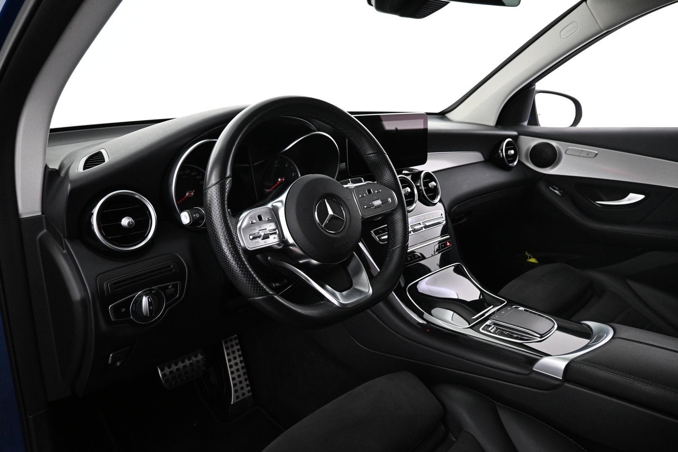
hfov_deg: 73.7
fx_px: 452
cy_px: 226
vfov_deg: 53.1
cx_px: 339
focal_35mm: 24
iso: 1600
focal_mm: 16
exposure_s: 1/25
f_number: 3.5
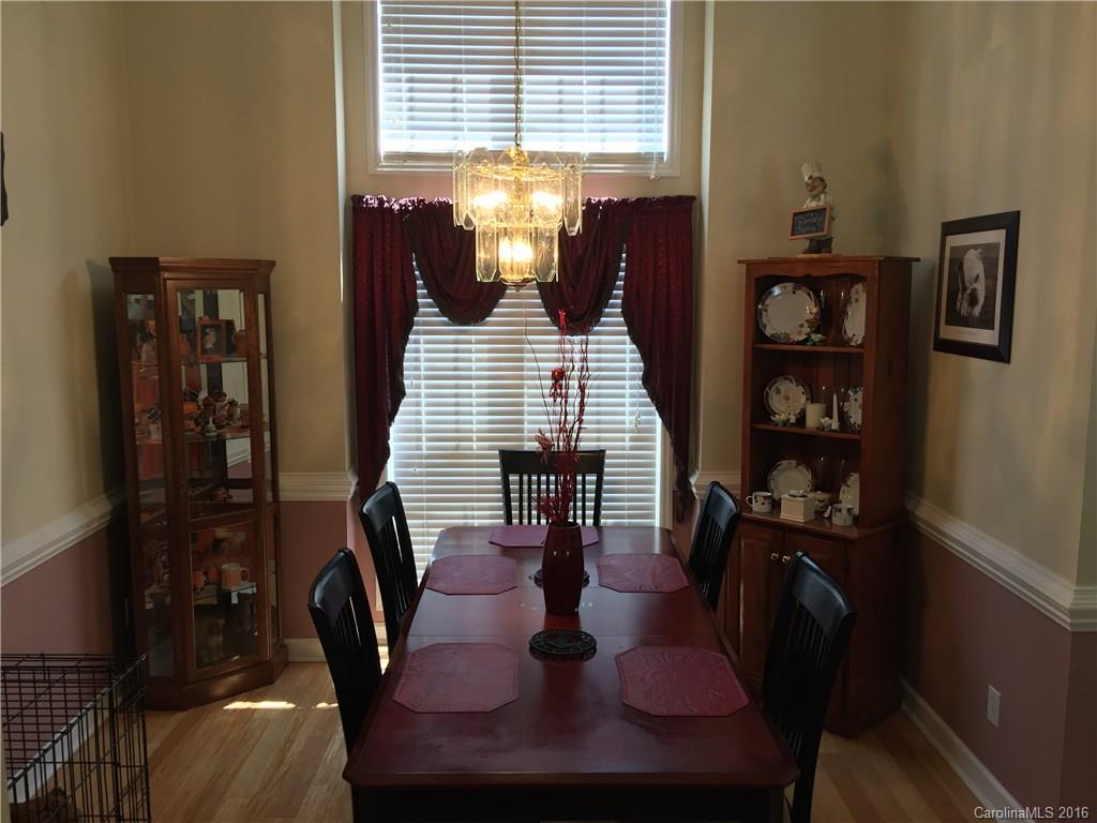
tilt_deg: -8.1
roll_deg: -1.4
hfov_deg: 61.7
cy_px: 412
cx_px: 548
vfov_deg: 48.2
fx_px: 919
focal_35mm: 29
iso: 64
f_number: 2.2
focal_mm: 4.15
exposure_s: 1/30
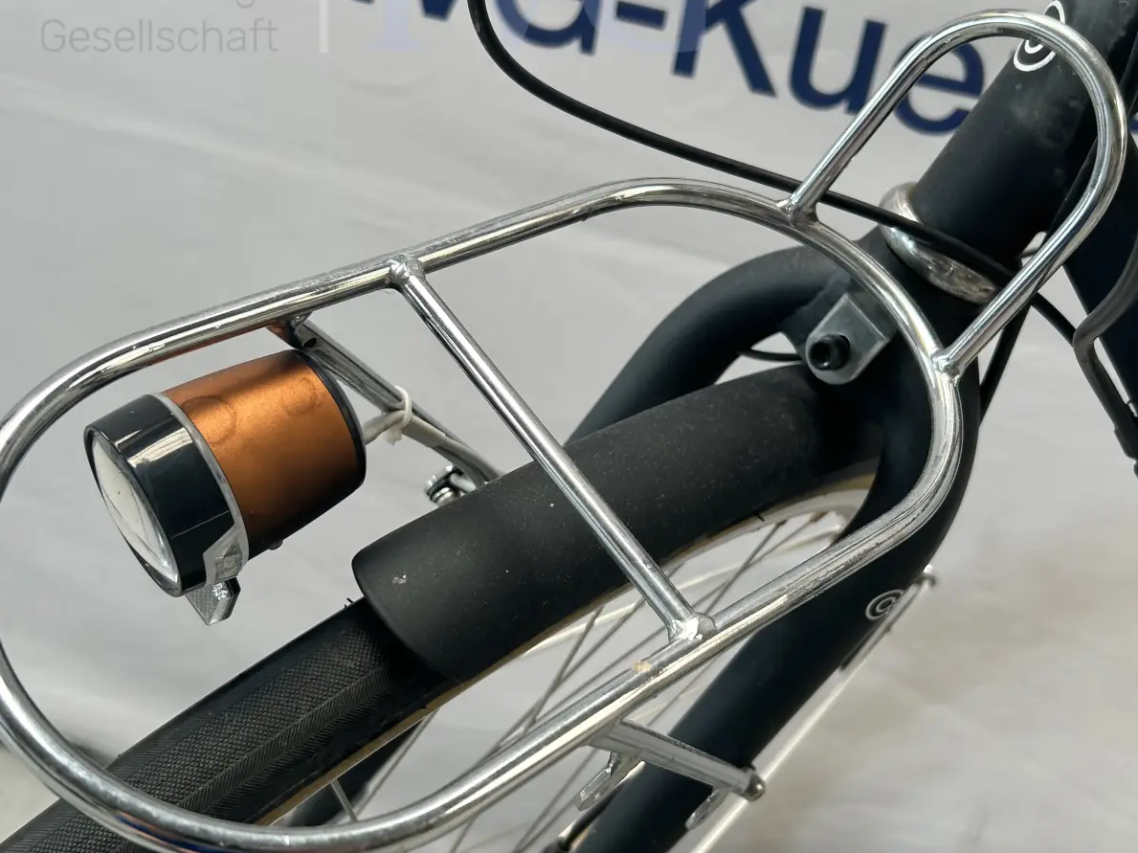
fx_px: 1380
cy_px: 461
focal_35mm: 42
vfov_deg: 34.3
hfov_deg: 44.8
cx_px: 581
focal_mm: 5.7
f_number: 1.5
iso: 40
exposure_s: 1/121
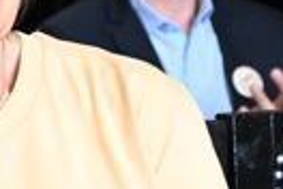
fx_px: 1556
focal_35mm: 198
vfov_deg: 6.9
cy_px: 243
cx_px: -262
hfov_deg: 9.7
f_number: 4.5
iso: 3200
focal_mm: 38
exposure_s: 1/200
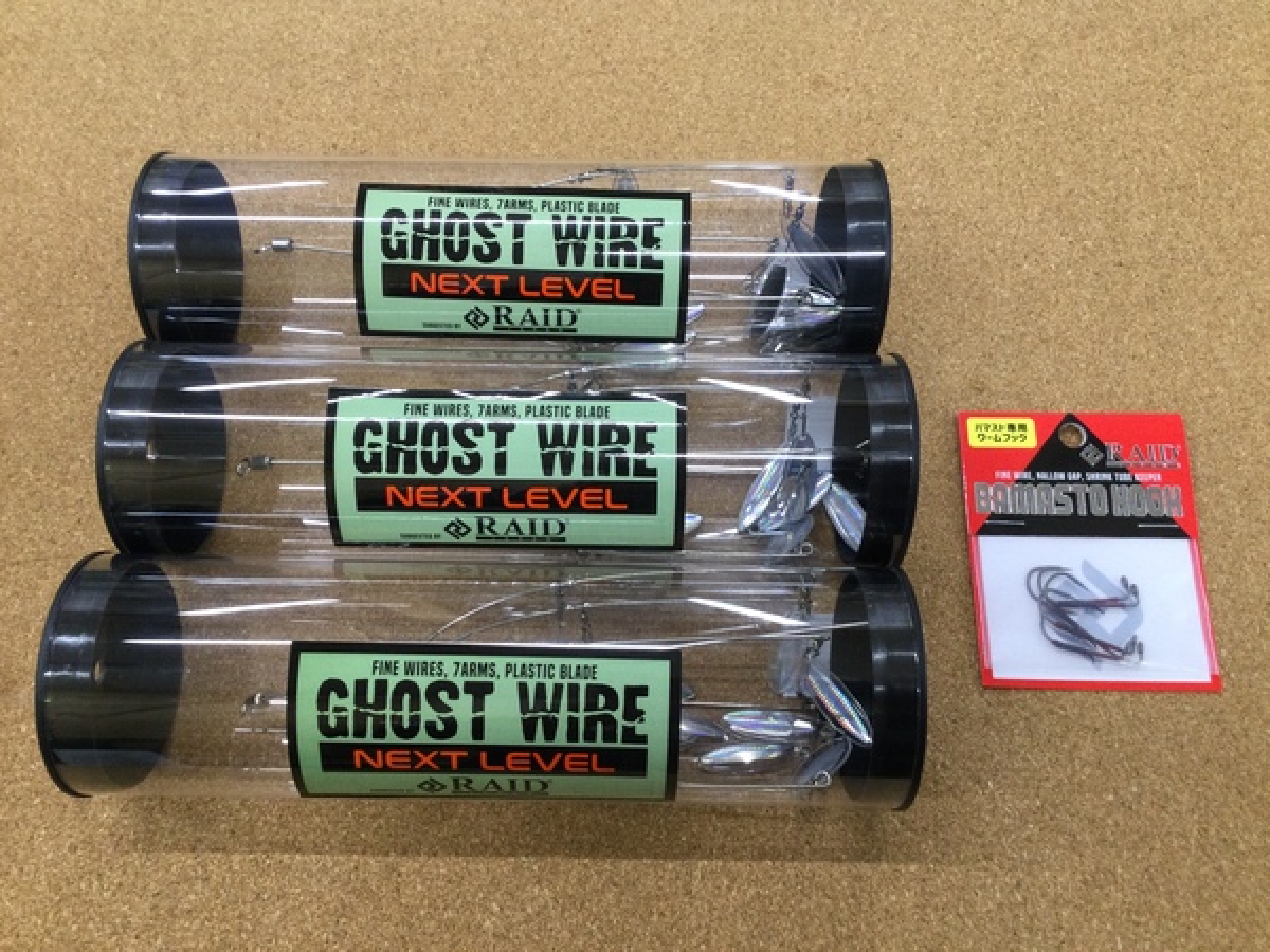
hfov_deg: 58.4
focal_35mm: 31
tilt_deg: -69.0
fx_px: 1137
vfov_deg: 45.4
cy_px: 476
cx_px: 635
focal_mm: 3.3
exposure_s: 1/30
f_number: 2.4
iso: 40
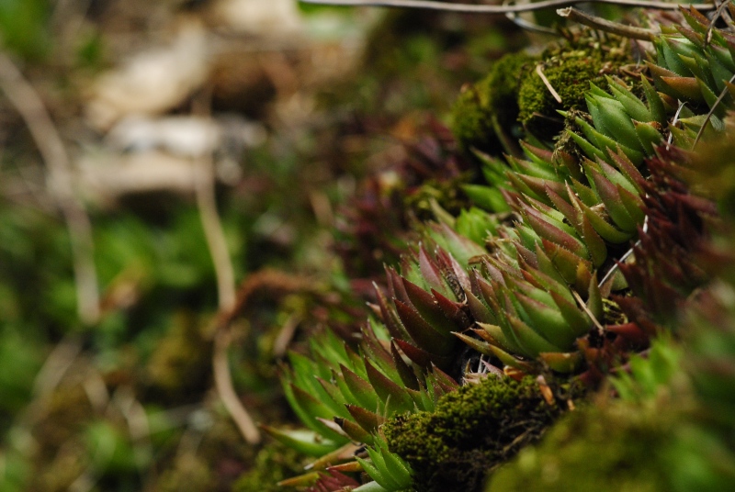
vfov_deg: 10.8
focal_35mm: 128
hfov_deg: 16.0
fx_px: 2607
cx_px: 368
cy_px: 246
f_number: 6.3
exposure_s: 1/160
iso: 800
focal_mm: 85
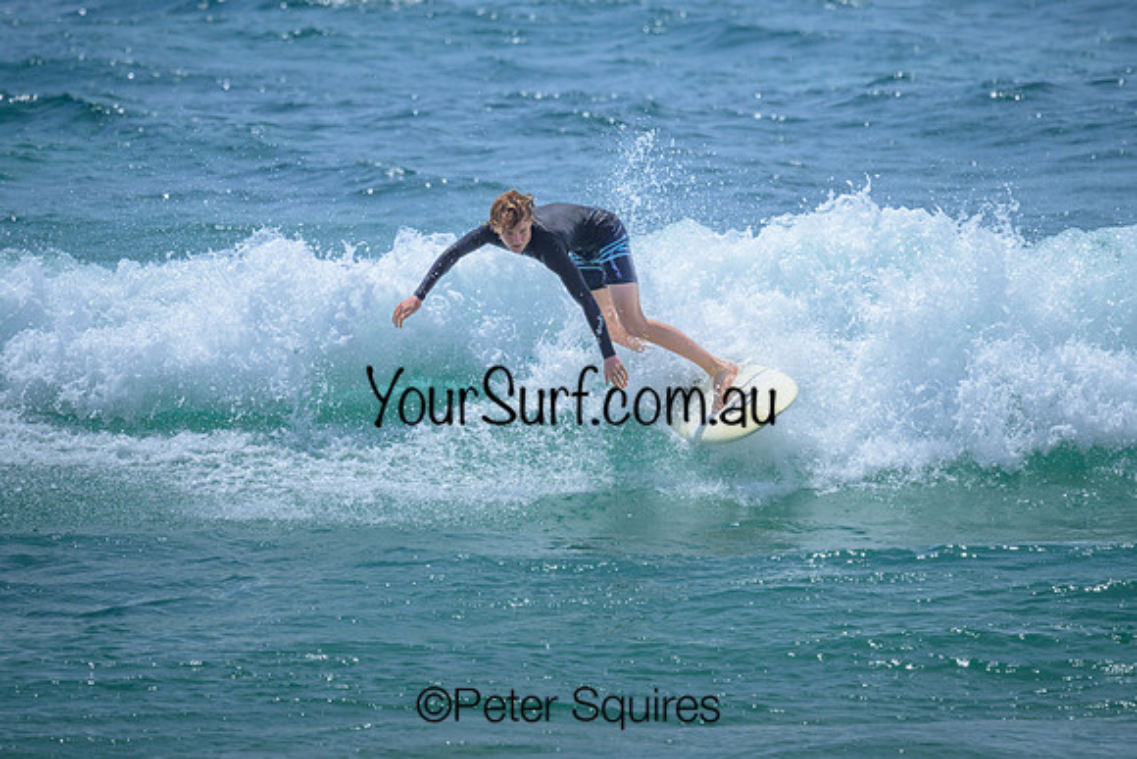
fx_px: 34761
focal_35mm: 1100
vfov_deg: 1.3
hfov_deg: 1.9
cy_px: 321
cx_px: 671
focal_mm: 800
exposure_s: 1/3200
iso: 200
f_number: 6.3
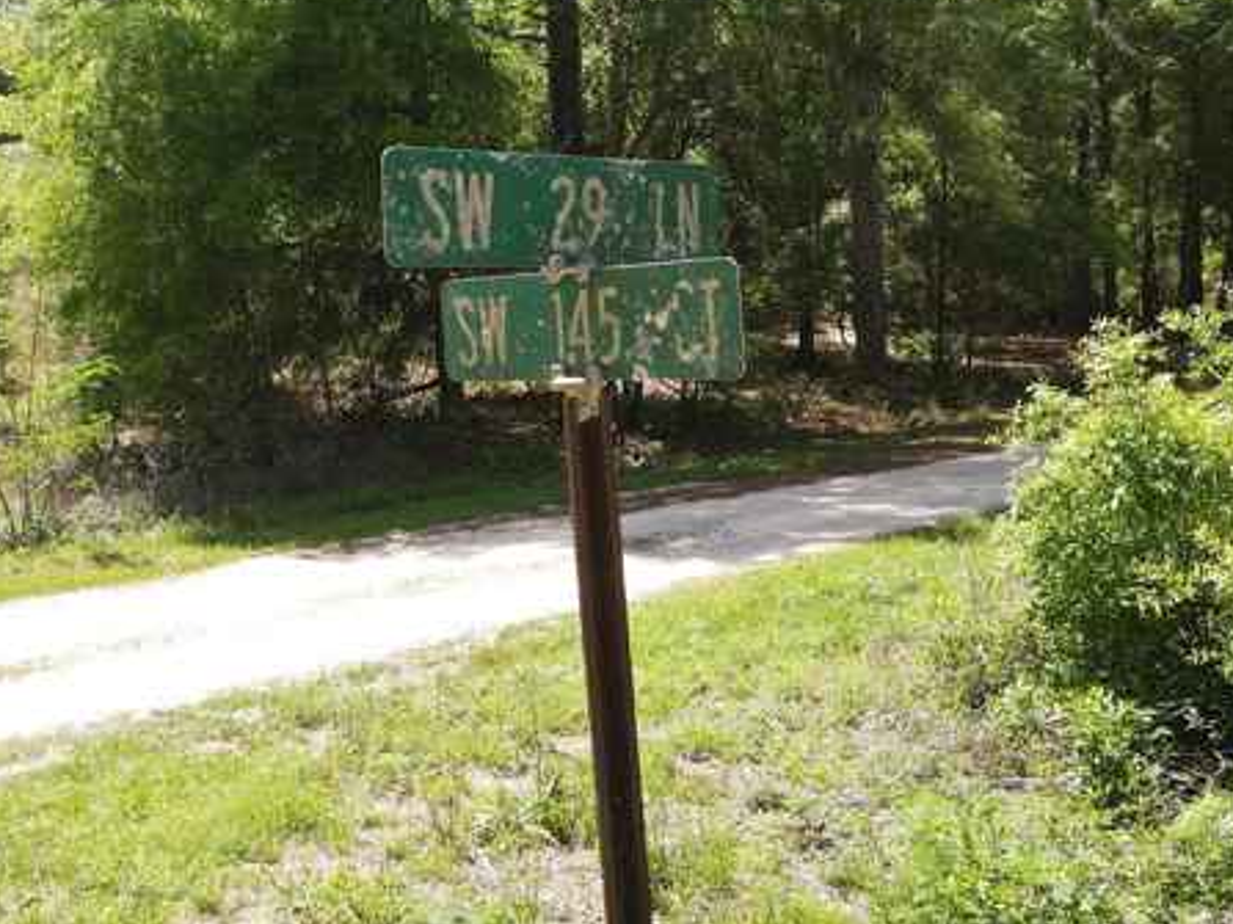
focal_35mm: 43
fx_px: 1531
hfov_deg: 43.9
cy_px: 301
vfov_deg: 33.3
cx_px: 604
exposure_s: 1/200
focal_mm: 4.5
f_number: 2.8
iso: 100
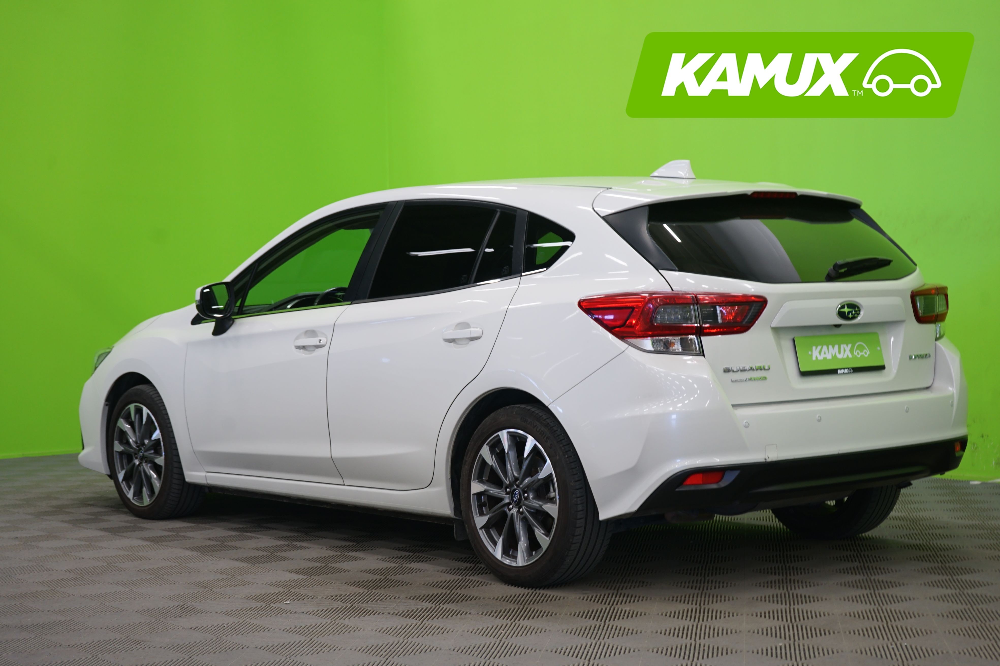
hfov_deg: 31.9
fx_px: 1750
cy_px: 333
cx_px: 500
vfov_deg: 21.6
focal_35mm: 63
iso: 400
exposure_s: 1/8
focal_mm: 63
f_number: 5.6
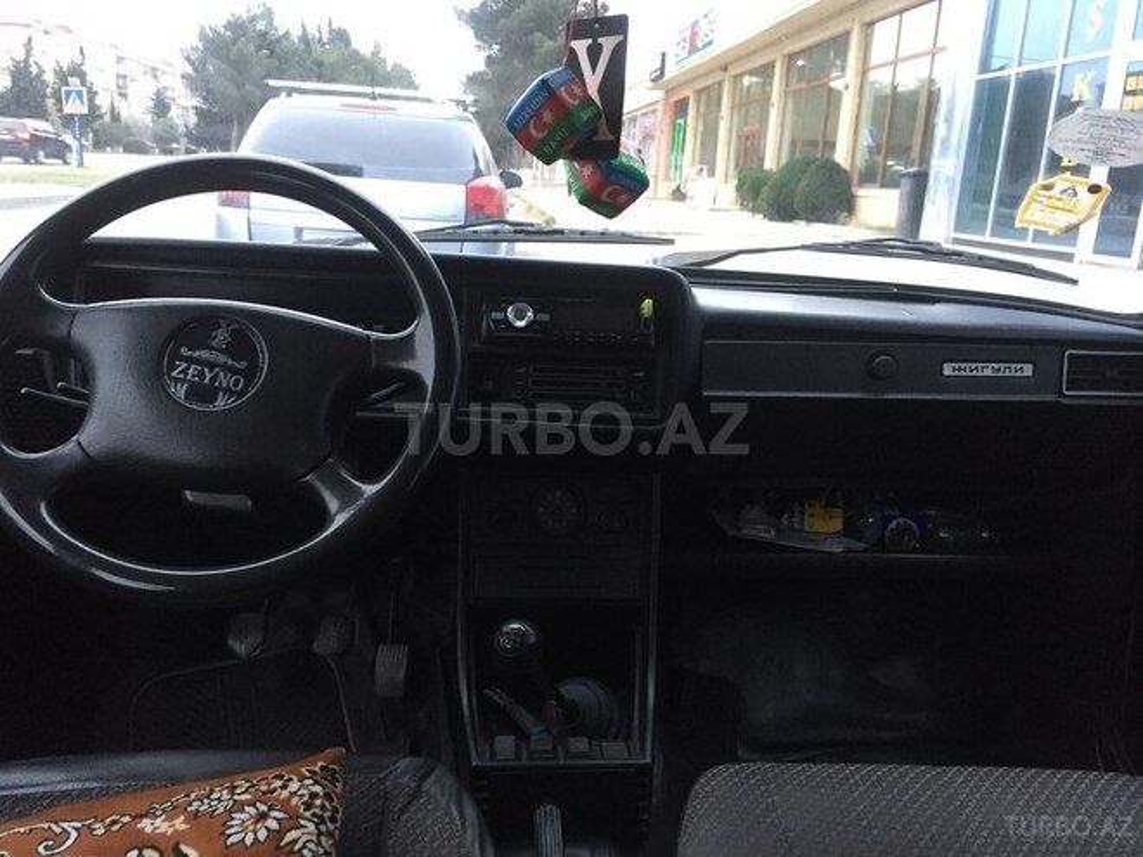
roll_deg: -2.4
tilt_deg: -14.1
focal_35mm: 29
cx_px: 572
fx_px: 958
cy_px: 428
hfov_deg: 61.7
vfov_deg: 48.2
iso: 200
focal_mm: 4.15
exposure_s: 1/33
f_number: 2.2
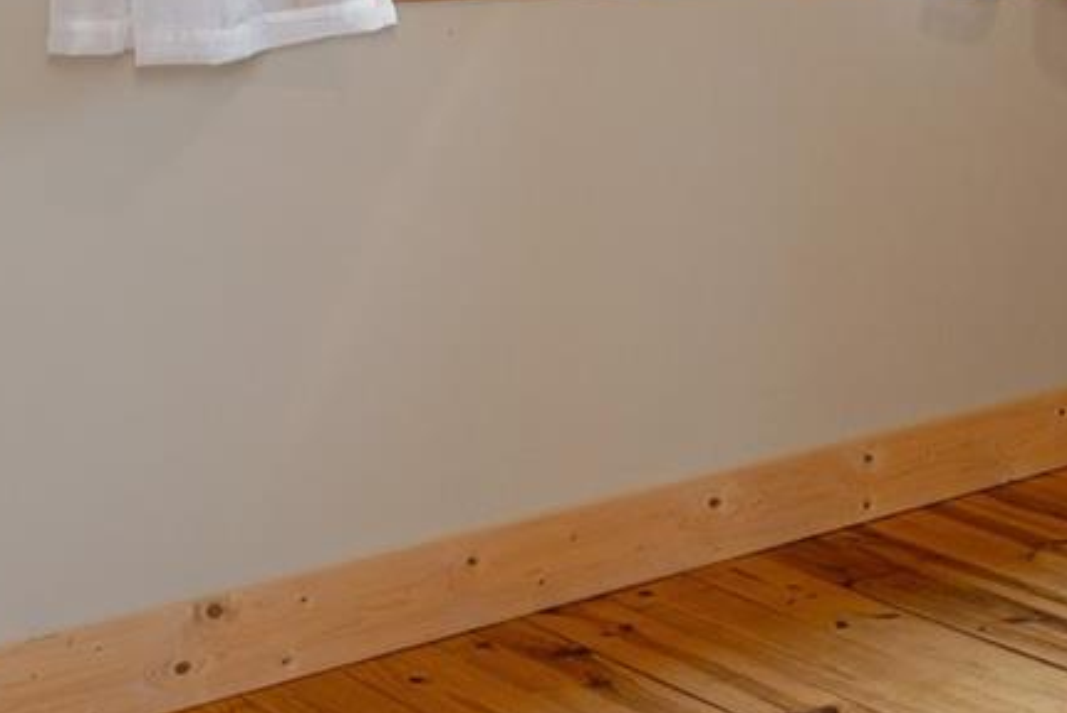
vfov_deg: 16.8
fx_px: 2254
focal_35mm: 76
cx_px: 1708
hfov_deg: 21.3
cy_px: -240
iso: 320
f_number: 7.1
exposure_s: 1/25
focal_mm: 16
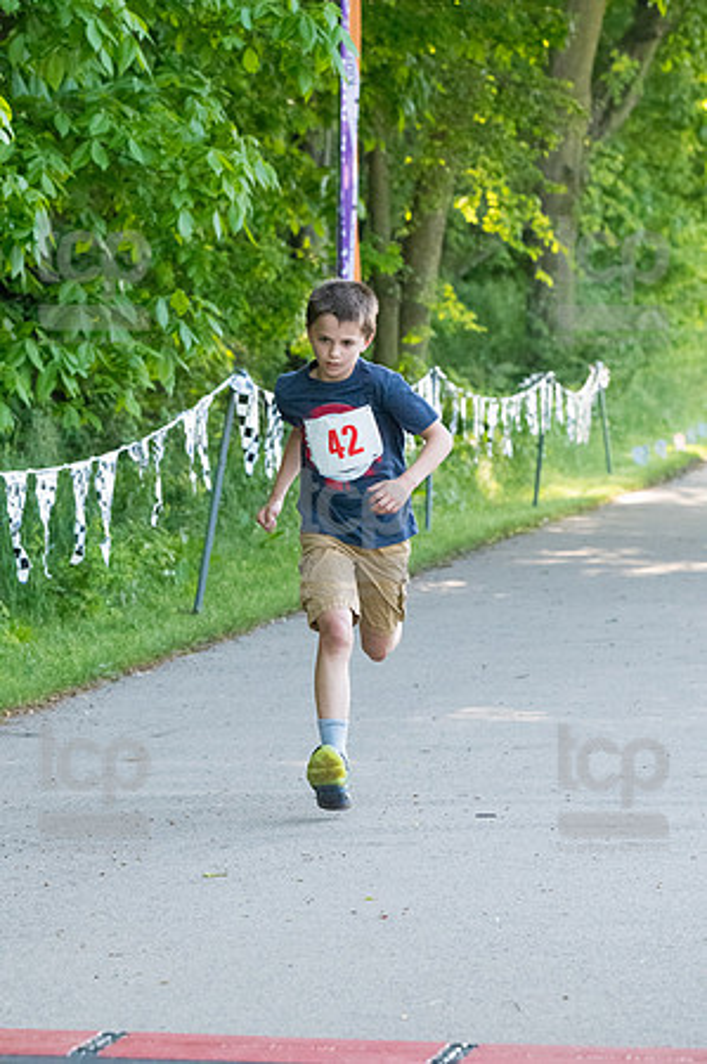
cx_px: 354
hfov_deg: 7.9
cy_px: 532
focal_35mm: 174
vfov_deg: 11.8
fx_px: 5137
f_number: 5.6
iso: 4000
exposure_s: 1/1600
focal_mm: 116
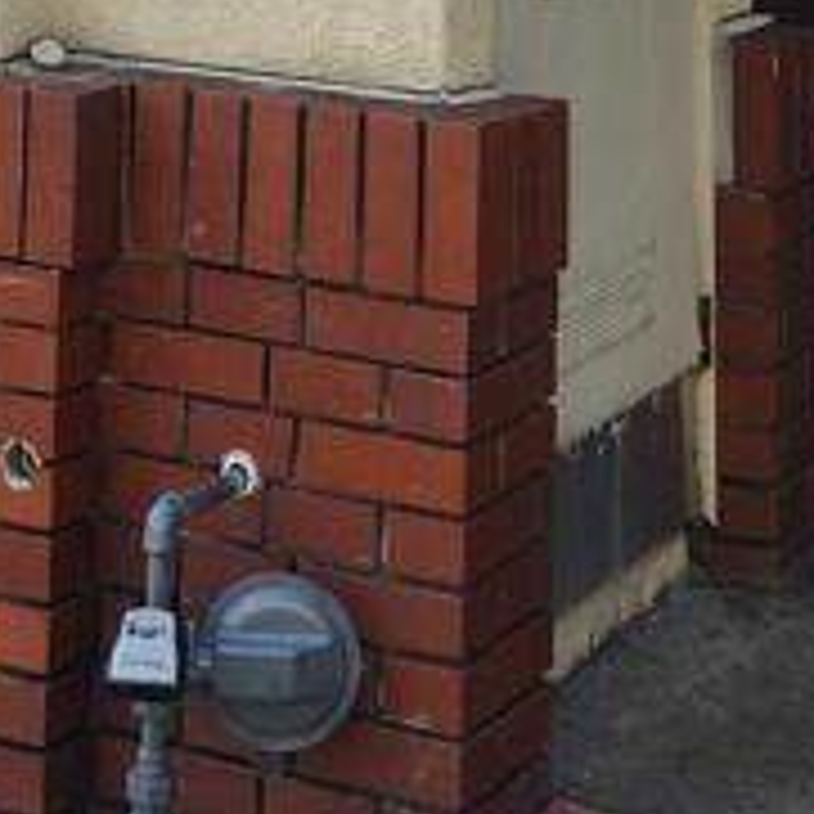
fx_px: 3059
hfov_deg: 15.0
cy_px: -769
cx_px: 117
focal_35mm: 115
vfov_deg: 13.2
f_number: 1.8
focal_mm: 5.4
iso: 20
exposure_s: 1/601
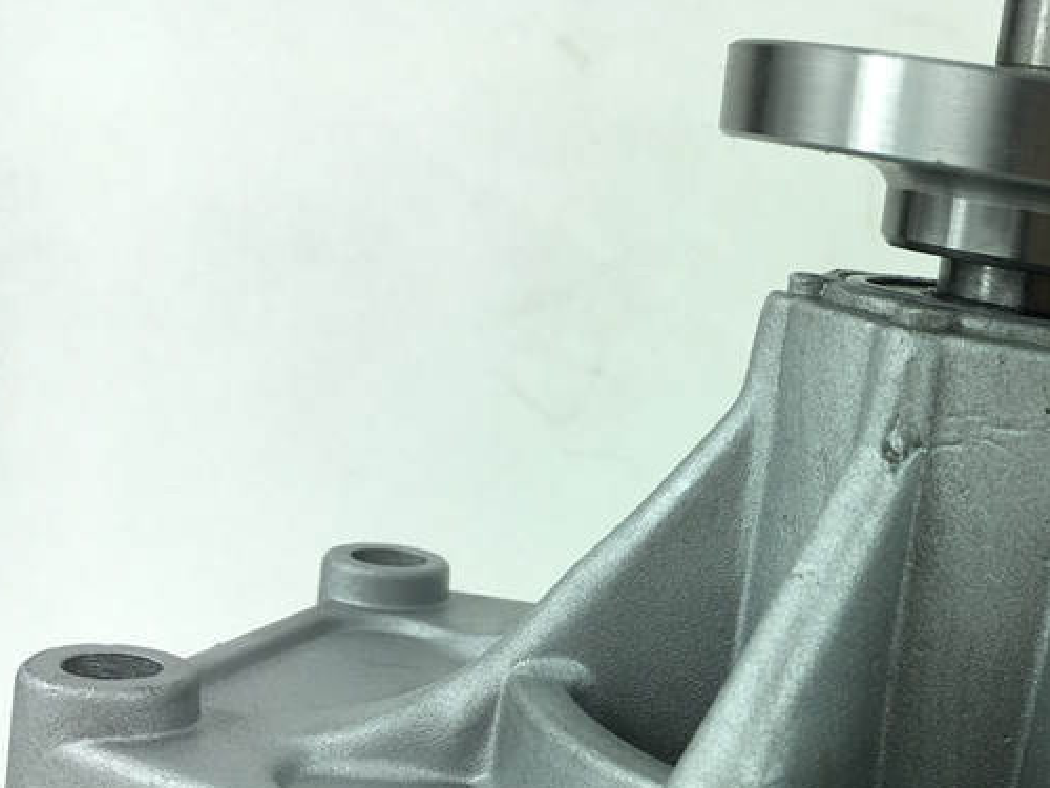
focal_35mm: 58
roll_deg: +4.7
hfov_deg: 31.5
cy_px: 647
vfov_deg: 24.8
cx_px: 962
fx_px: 1759
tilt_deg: -20.3
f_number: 2.2
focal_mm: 4.15
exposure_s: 1/117
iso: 25
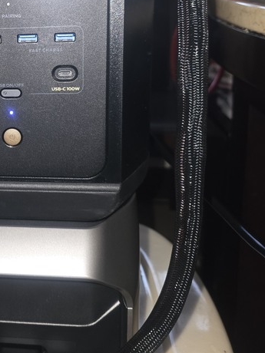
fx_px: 490
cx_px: -8
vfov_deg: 38.8
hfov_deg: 28.2
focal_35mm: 48
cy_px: 94
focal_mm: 6.3
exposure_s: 1/15
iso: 200
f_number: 1.7
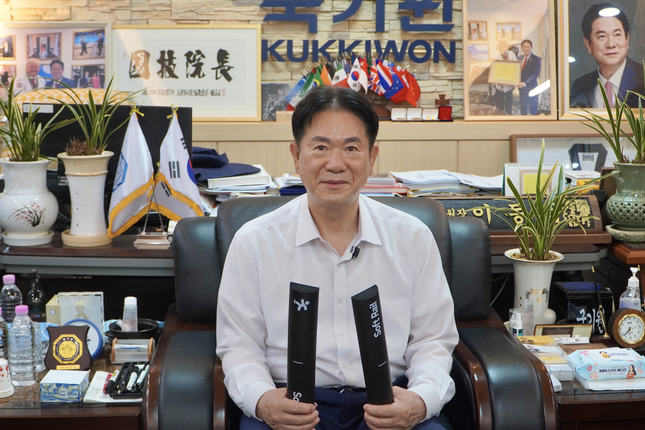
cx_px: 322
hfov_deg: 45.0
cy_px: 215
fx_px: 779
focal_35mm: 44
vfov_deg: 30.8
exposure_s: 1/160
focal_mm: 29
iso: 1000
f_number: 4
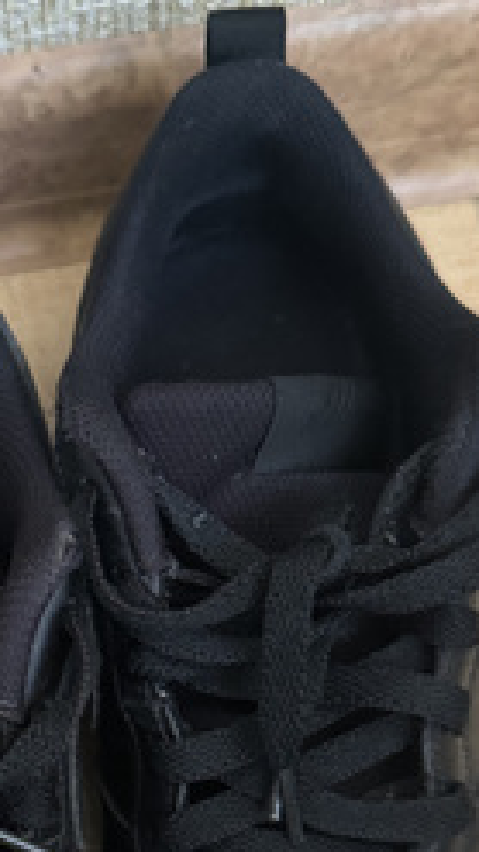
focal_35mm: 53
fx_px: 1196
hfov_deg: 22.3
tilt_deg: -77.7
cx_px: 95
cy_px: 652
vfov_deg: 38.0
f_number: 1.78
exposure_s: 1/52
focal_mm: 6.76
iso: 800
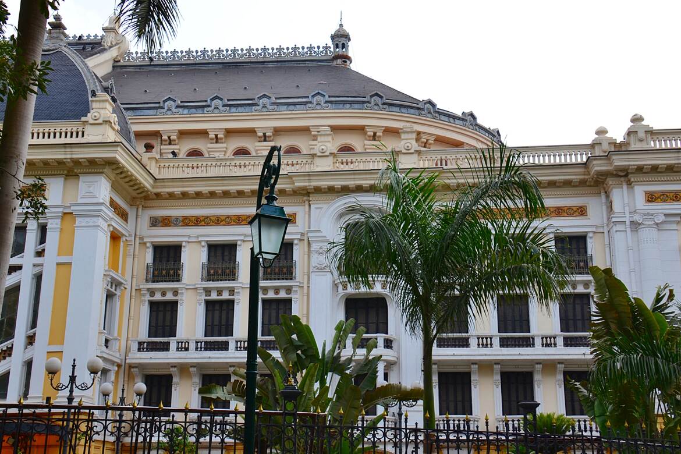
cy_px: 227
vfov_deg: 31.9
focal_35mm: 42
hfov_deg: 46.4
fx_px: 794
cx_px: 340
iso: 100
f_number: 7.1
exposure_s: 1/200
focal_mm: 28
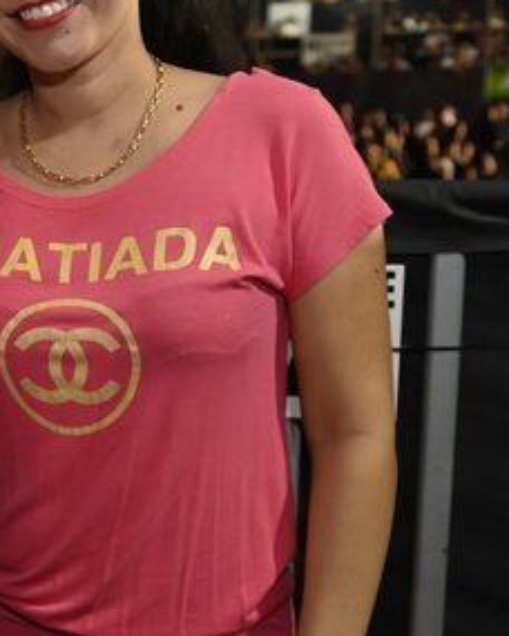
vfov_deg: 22.2
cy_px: 298
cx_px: -442
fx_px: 1619
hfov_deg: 15.2
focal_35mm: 86
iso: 2500
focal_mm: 29
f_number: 4
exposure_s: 1/60
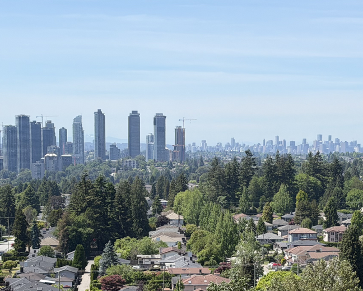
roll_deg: -0.2
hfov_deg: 17.3
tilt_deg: -6.7
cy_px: 271
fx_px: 1193
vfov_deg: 13.7
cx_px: 213
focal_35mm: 111
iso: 64
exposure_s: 1/3704
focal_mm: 6.76
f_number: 1.78
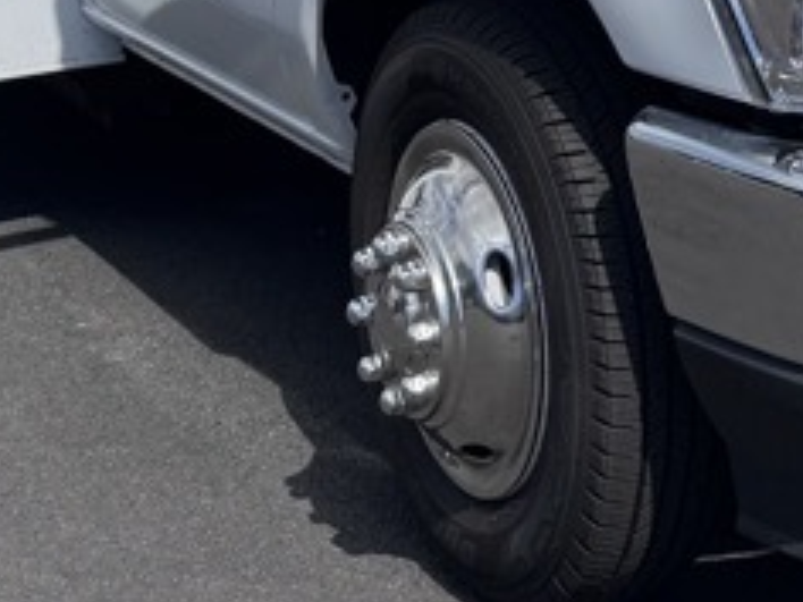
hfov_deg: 18.5
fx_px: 2413
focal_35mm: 104
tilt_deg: -3.0
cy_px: -429
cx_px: 769
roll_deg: +0.2
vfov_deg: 13.1
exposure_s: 1/9009
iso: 80
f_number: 1.78
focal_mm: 6.76
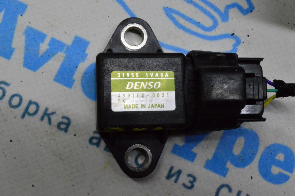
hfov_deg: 38.9
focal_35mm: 51
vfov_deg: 26.4
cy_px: 98
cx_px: 148
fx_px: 418
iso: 6400
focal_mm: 34
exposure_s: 1/50
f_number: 29
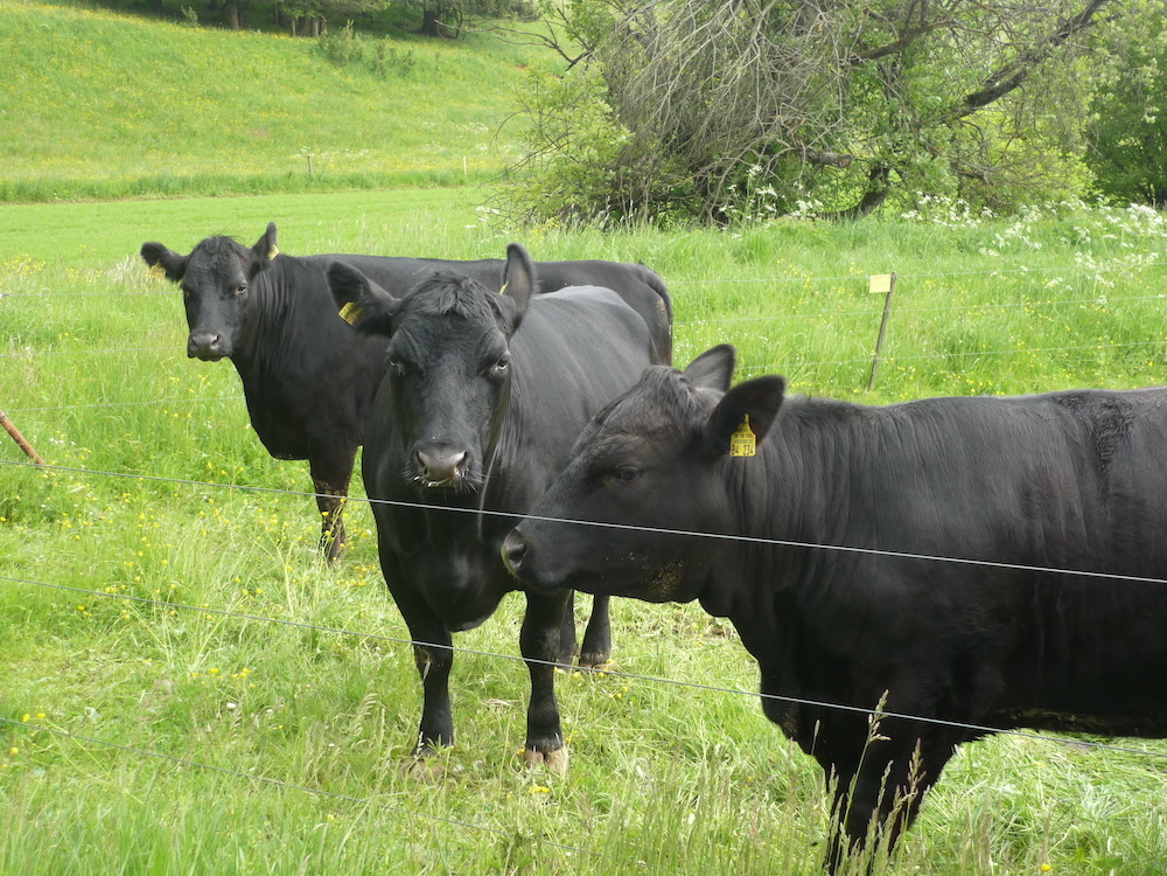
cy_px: 438
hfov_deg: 37.5
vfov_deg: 28.6
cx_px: 584
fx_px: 1719
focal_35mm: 51
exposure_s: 1/100
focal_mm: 8.4
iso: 100
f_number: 3.2
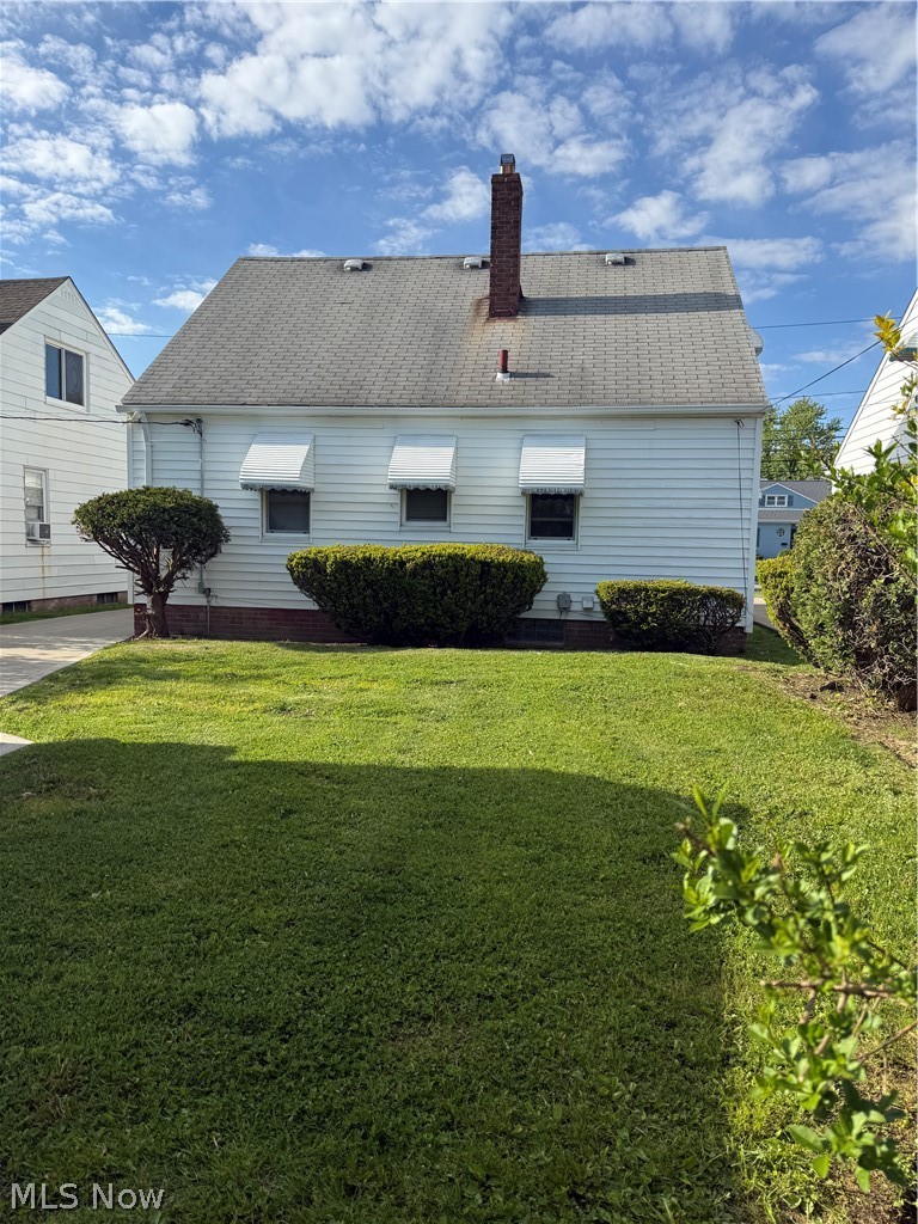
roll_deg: -2.0
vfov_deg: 71.6
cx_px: 459
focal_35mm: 24
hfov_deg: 56.8
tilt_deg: -3.5
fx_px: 849
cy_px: 612
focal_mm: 6.76
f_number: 1.78
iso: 80
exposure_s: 1/3279
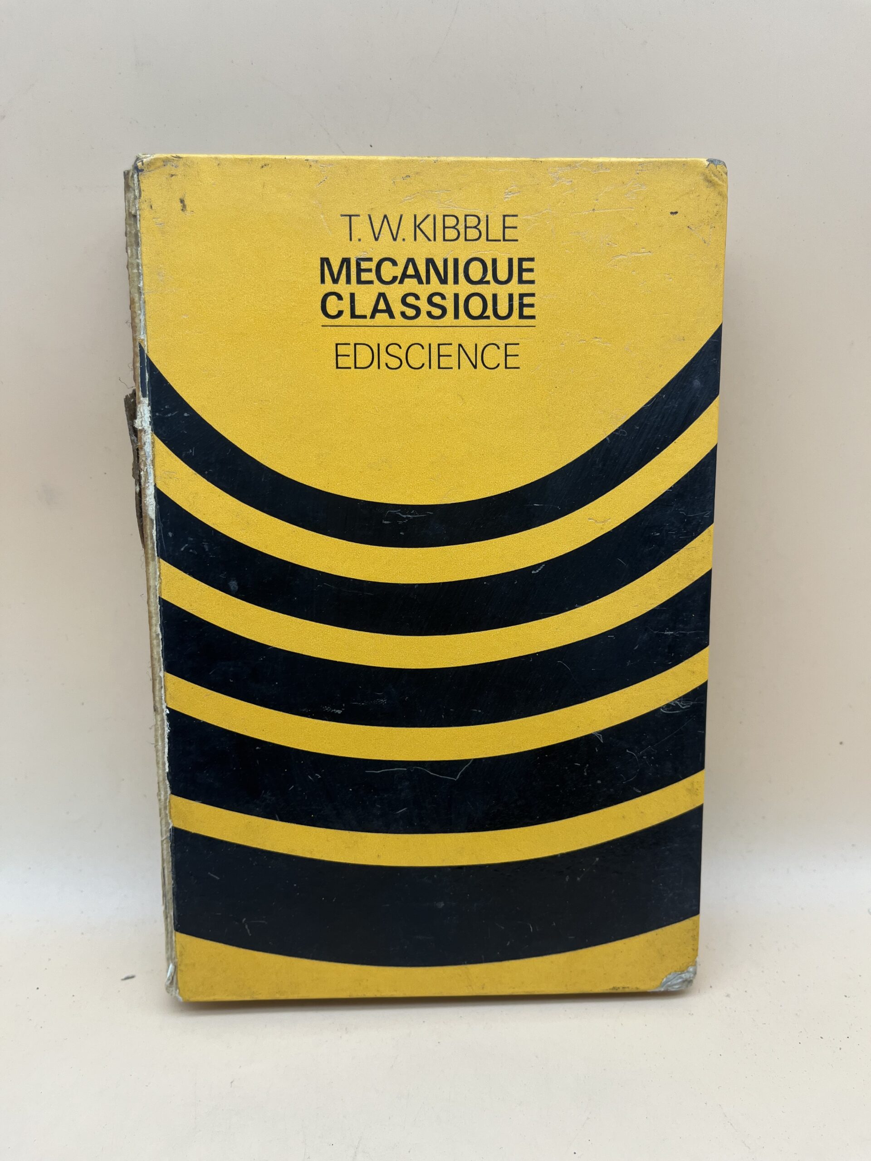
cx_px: 436
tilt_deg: -19.2
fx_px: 872
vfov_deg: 67.3
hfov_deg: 53.1
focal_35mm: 26
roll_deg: +0.1
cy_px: 580
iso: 32
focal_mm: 5.1
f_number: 1.6
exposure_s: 1/122
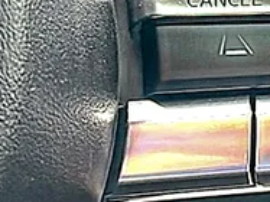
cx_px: 449
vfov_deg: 8.6
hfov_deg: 10.9
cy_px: 48
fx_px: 1341
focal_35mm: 172
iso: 100
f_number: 1.78
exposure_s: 1/156
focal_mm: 6.86
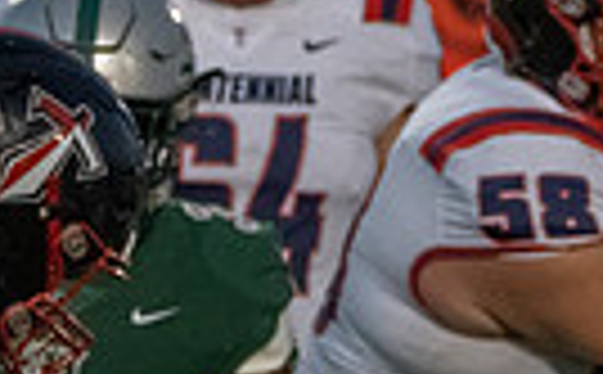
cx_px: -222
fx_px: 18097
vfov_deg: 1.2
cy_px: 535
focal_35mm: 1104
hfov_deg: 1.9
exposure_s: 1/1250
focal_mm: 190
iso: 8000
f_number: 5.6
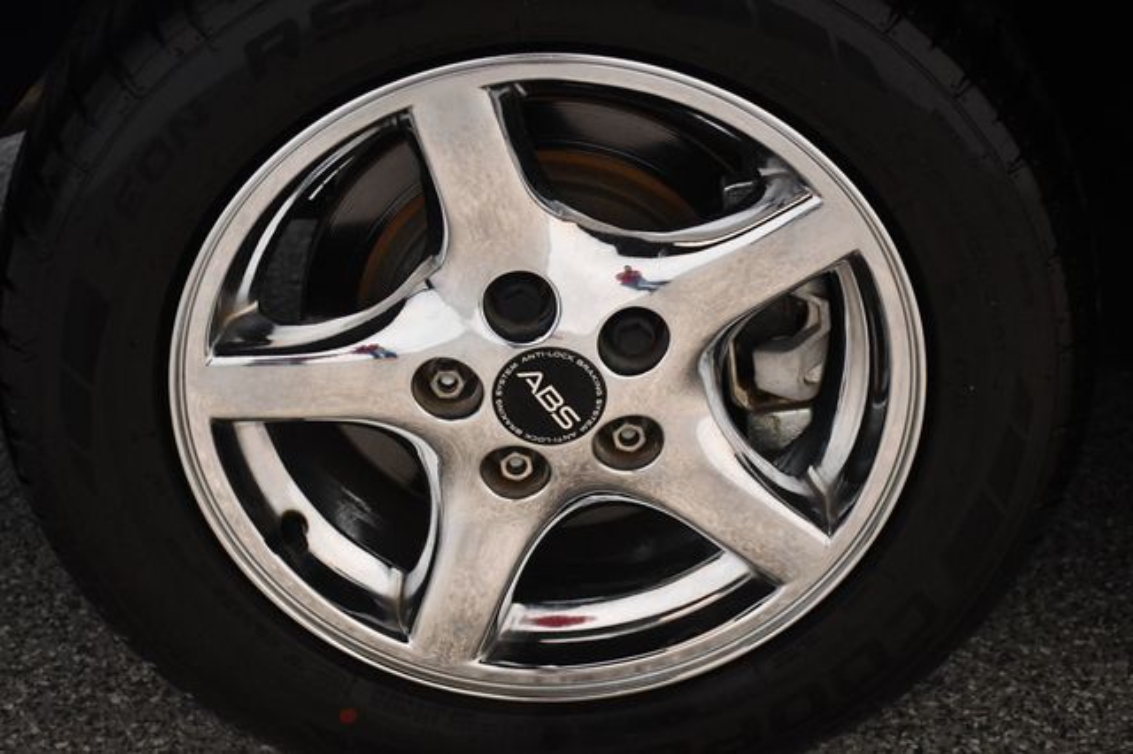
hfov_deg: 26.0
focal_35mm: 78
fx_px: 2453
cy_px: 377
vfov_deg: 17.5
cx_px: 566
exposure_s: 1/80
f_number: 4.8
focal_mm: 52
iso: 3200
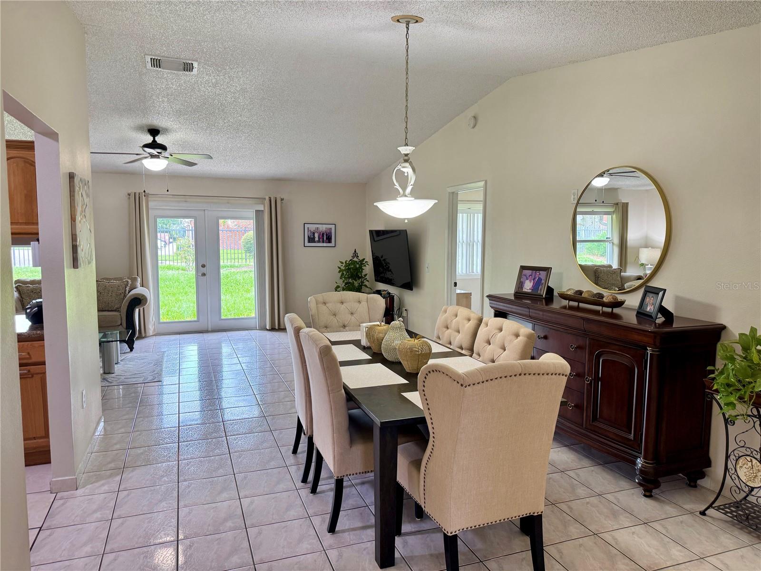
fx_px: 528
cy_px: 286
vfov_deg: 56.8
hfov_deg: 71.6
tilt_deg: -5.8
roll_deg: +0.1
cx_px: 380
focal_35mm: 24
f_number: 1.78
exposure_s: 1/60
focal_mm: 6.76
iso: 160
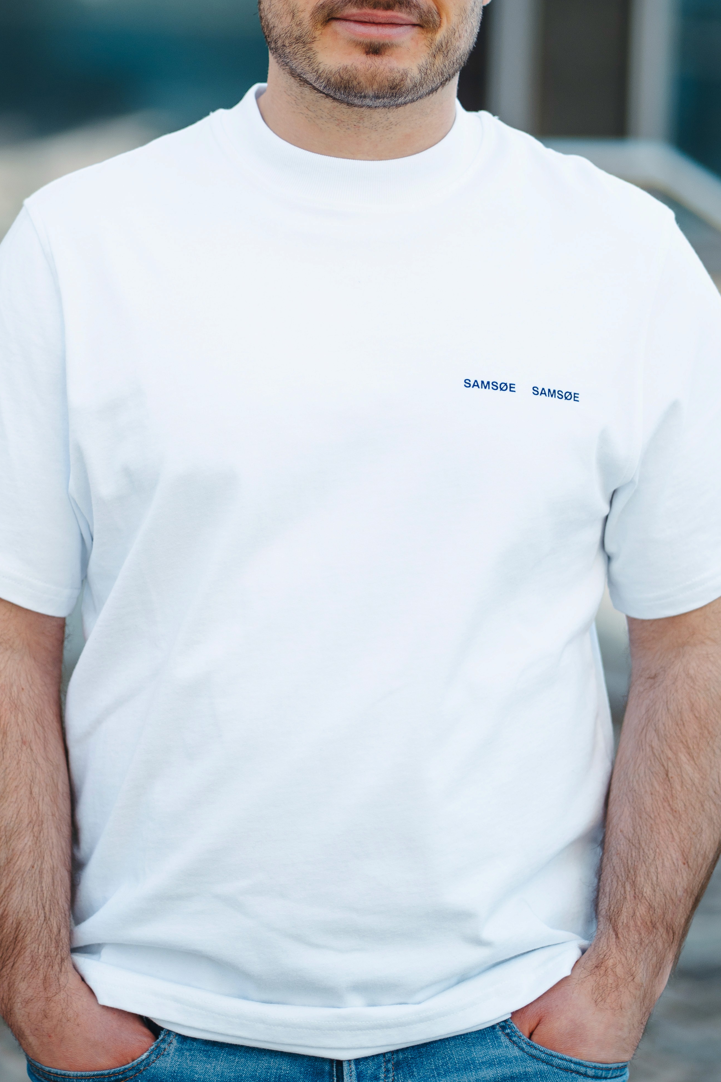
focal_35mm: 150
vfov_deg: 13.7
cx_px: 284
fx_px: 4505
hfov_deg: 9.1
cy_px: 318
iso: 100
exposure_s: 1/1250
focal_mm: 85
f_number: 1.8
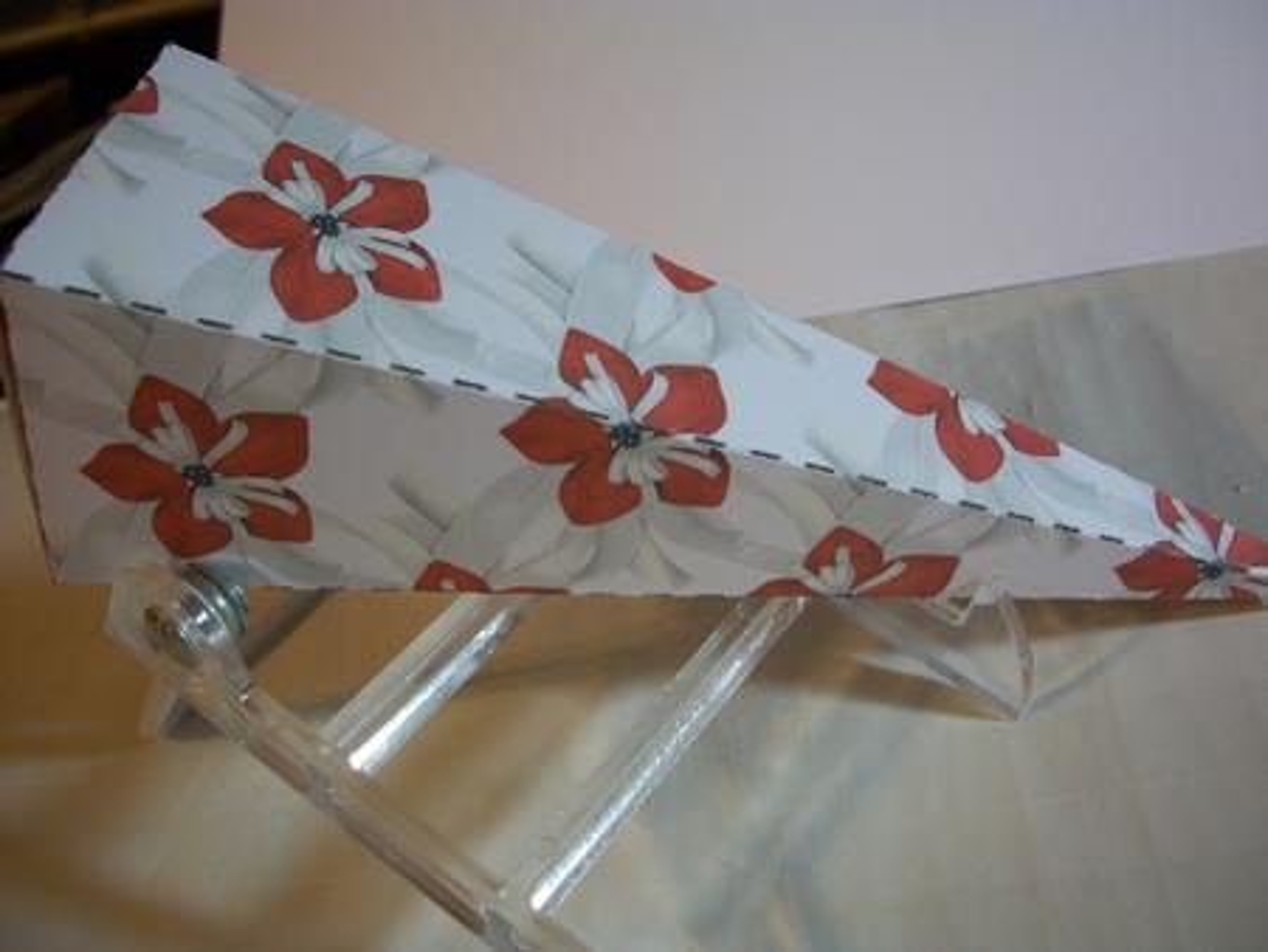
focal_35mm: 35
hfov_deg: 52.6
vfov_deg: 40.7
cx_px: 634
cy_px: 476
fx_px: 1283
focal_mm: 6.3
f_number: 3.1
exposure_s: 1/30
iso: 160
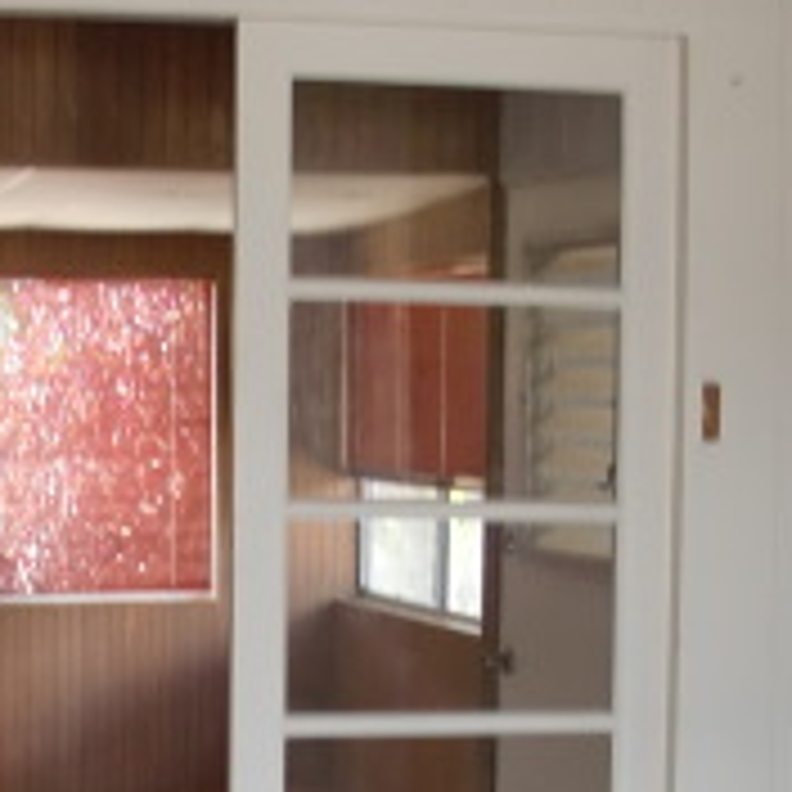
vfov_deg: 14.8
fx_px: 3003
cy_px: 729
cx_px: 148
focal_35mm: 116
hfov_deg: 14.9
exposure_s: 1/60
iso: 200
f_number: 2.8
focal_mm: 6.3
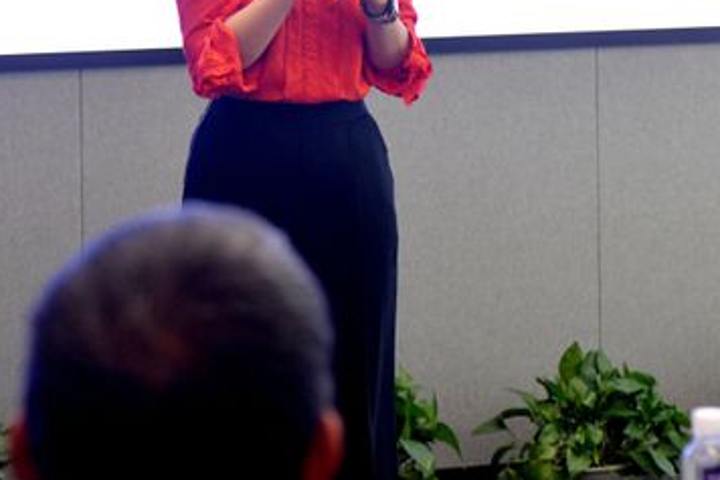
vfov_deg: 7.1
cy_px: -39
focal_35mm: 191
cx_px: 510
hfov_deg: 10.8
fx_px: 3818
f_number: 4
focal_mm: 85
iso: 2500
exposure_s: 1/200
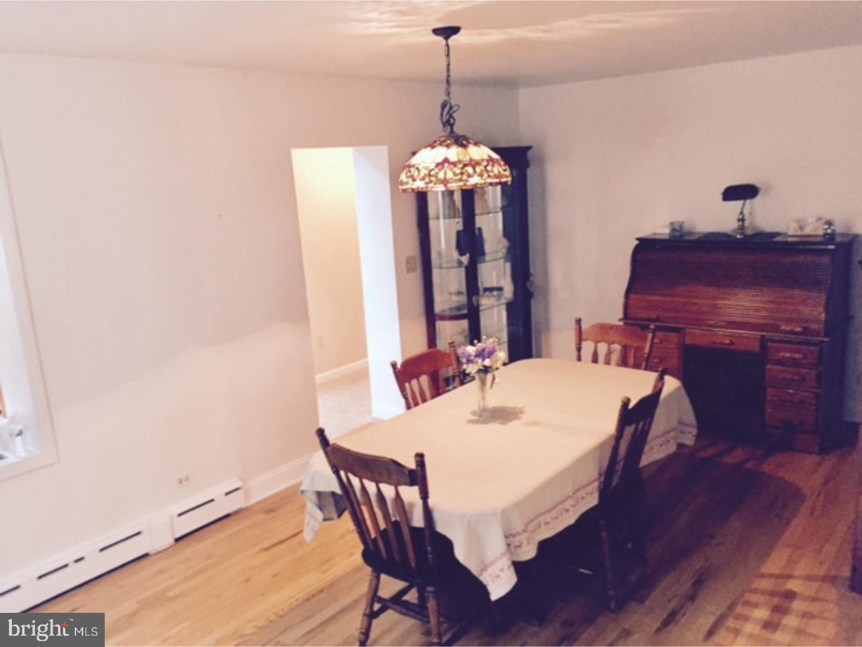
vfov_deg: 48.2
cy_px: 324
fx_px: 722
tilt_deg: -10.9
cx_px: 431
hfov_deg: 61.7
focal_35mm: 29
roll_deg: +4.3
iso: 250
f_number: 2.2
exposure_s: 1/24
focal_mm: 4.15
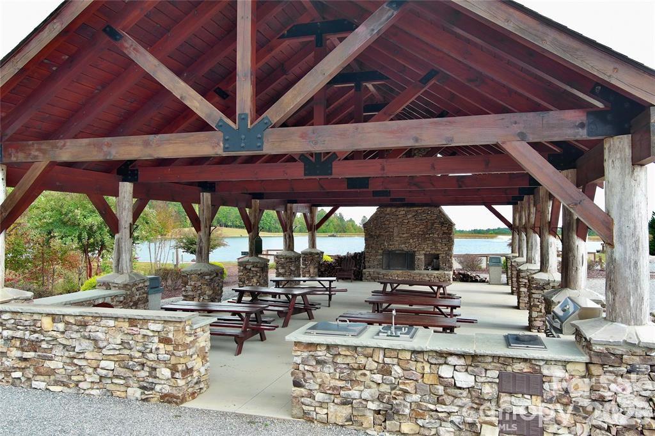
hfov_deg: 63.7
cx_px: 328
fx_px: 527
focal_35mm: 29
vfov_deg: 44.9
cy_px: 218
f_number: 2.8
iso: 100
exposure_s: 1/374
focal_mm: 10.57
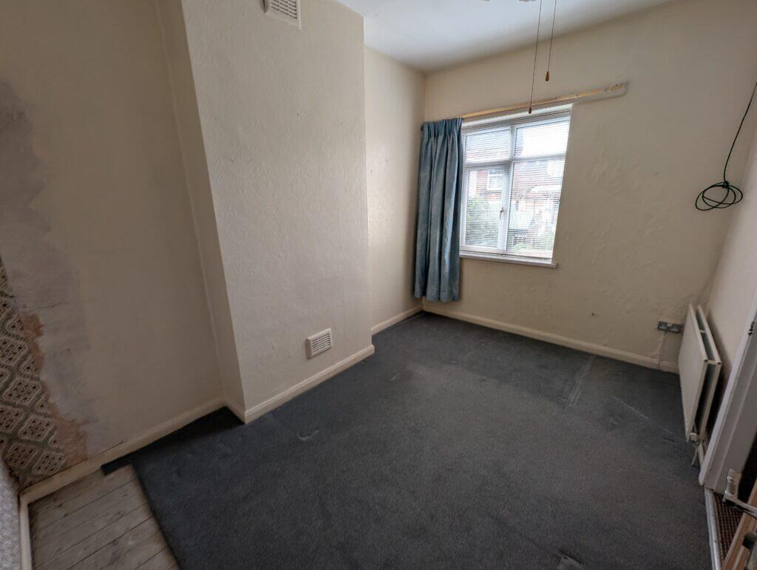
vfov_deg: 90.1
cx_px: 378
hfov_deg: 106.1
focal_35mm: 13
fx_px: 285
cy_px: 285
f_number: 2.2
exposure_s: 1/80.2
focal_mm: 1.95
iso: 52
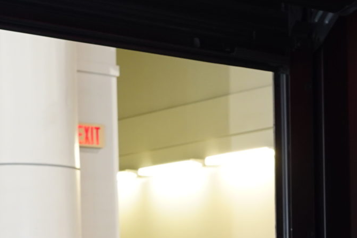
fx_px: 1140
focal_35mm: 115
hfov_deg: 15.6
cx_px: 615
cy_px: 307
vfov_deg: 11.6
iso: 1250
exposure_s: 1/5
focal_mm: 30
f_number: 5.6
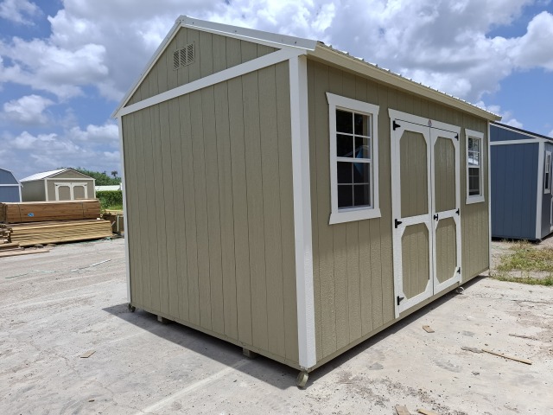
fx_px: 367
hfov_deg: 73.9
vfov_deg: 58.9
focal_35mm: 23
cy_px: 208
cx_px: 276
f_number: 1.8
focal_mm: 5.54
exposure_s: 1/2703
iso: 50
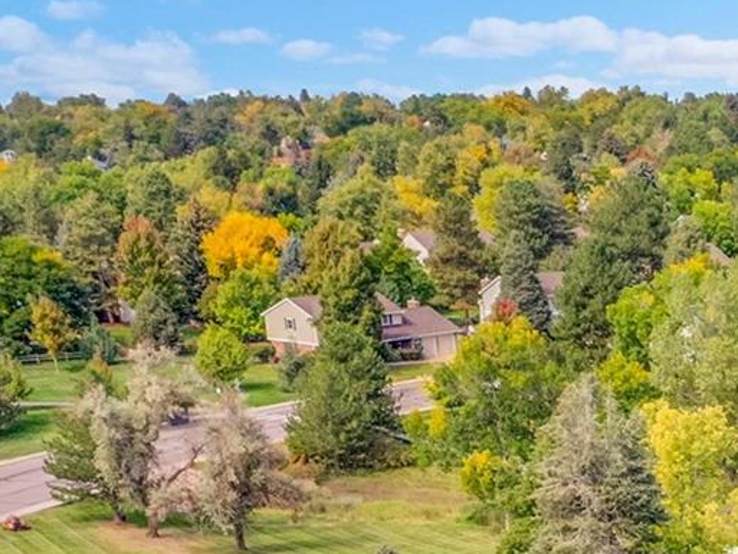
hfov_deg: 20.8
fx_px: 1791
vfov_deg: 16.5
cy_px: 735
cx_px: 1008
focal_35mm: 84
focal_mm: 10.26
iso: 800
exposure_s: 1/800
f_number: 6.3
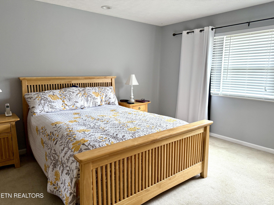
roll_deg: +0.1
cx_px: 137
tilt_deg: -9.1
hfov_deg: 71.6
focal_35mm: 24
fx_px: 190
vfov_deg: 56.8
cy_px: 102
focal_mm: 6.76
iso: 160
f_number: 1.78
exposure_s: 1/60
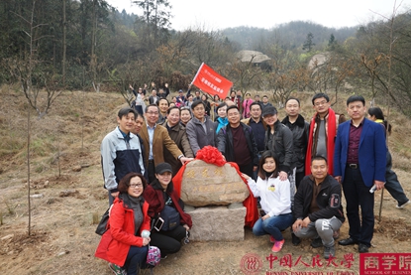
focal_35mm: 26
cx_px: 201
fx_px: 297
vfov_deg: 49.6
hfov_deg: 69.4
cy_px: 132
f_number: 7.1
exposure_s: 1/200
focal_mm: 24
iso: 250
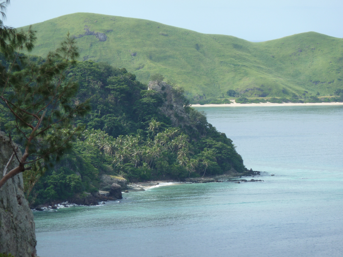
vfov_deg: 6.1
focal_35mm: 242
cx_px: 172
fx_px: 2398
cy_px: 128
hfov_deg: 8.2
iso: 80
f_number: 4.7
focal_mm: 39.7
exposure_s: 1/250
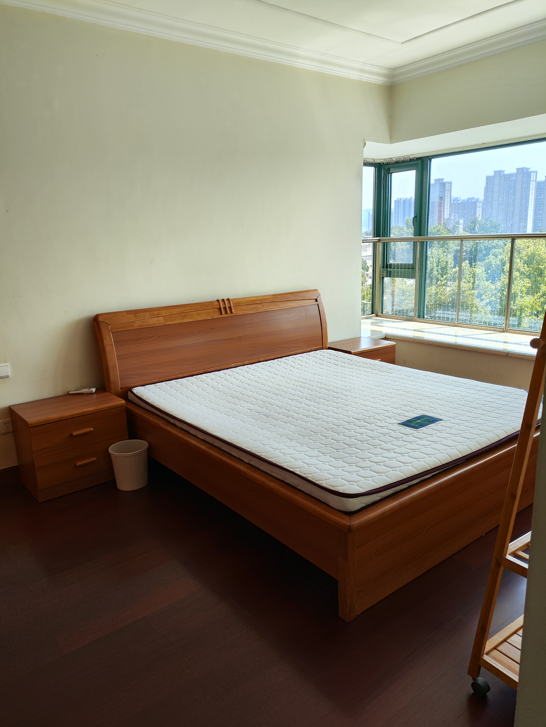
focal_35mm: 24
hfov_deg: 56.9
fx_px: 504
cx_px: 273
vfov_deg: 71.6
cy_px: 364
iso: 50
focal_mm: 4.68
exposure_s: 1/100
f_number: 1.8
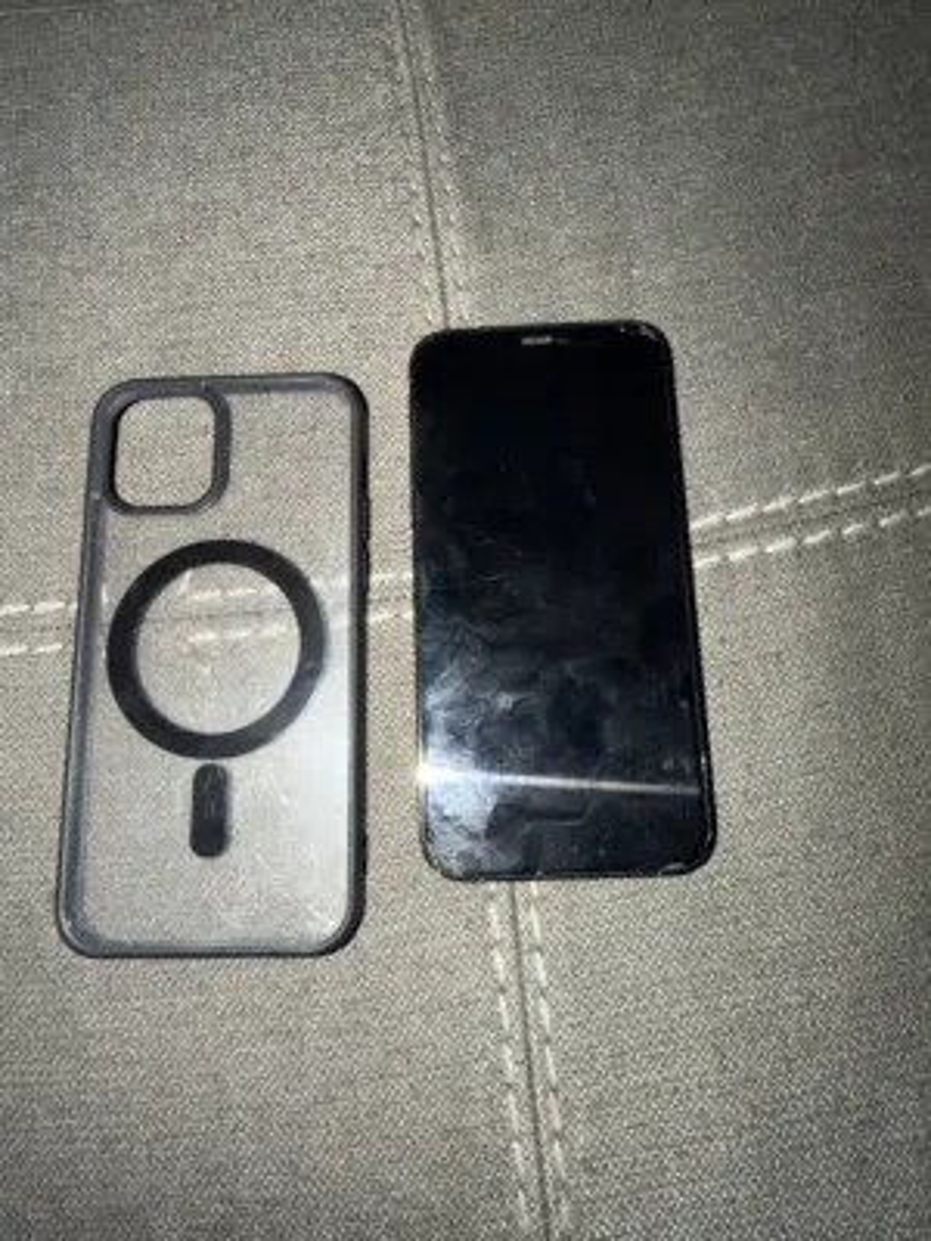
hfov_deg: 56.8
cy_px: 620
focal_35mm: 24
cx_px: 466
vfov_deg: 71.6
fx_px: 861
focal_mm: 2.22
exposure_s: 1/60
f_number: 2.2
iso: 64
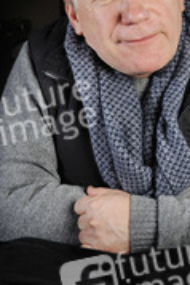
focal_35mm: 101
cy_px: 38
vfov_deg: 19.9
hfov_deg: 13.4
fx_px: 798
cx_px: 188
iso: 800
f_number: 8
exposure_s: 1/100
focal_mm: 45
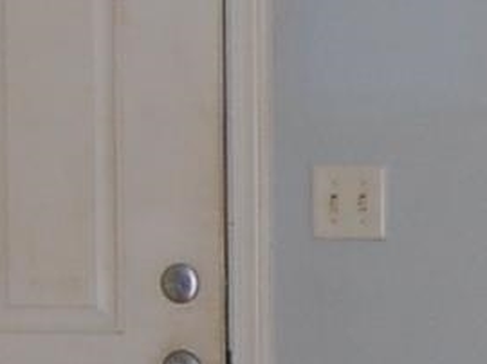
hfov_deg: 6.5
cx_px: 1136
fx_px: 4062
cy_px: 450
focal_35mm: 289
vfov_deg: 5.1
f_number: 4
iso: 400
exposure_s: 1/80
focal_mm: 24
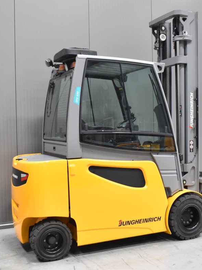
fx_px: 373
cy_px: 134
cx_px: 118
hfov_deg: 30.2
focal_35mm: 48
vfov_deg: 39.7
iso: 1600
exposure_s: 1/40
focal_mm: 22
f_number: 4.5
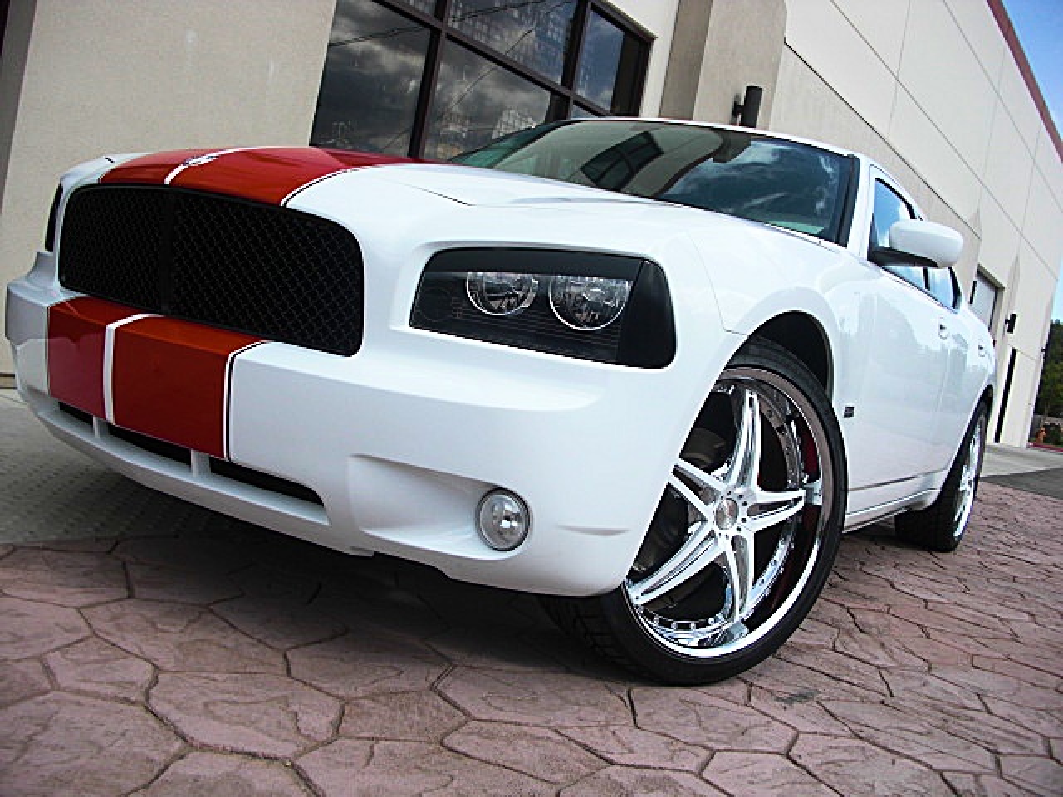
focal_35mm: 36
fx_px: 1106
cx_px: 532
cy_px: 398
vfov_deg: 39.7
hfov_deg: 51.4
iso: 50
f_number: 2.8
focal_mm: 6.3
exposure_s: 1/1000
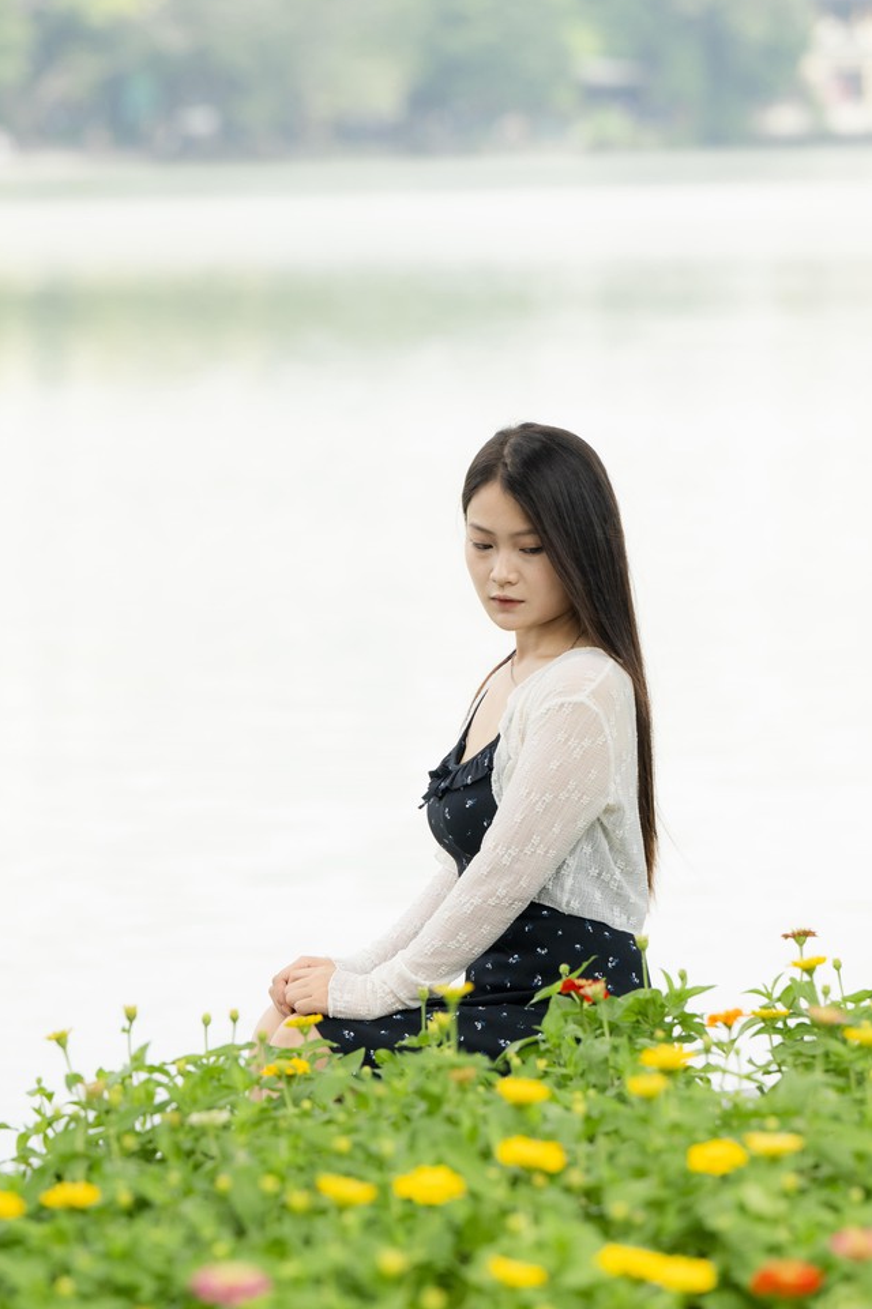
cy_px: 654
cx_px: 424
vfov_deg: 10.2
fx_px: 7308
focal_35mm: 201
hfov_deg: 6.8
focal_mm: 130
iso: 320
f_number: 3.5
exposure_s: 1/500
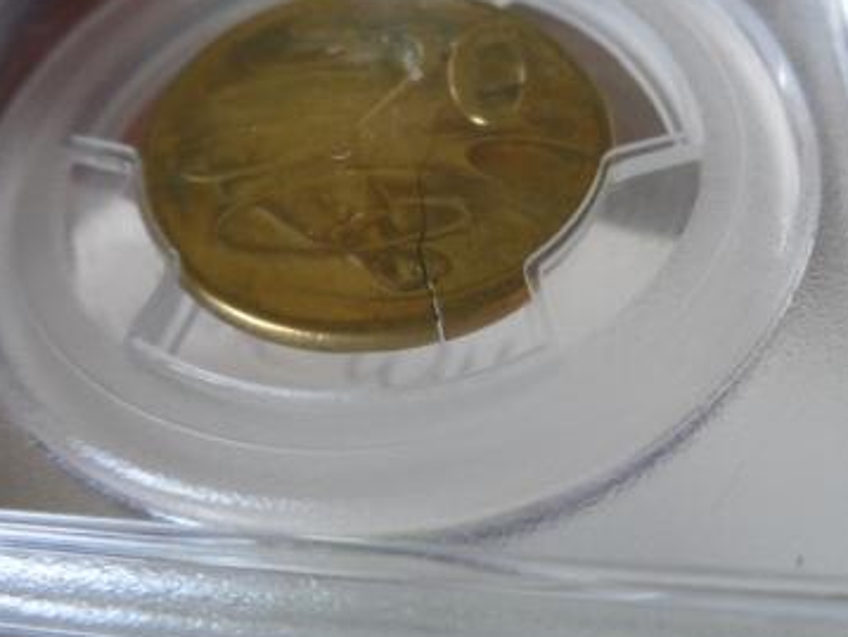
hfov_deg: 59.9
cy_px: 308
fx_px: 735
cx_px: 445
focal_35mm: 30
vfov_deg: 46.8
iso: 200
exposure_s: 1/30
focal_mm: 4
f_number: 3.2
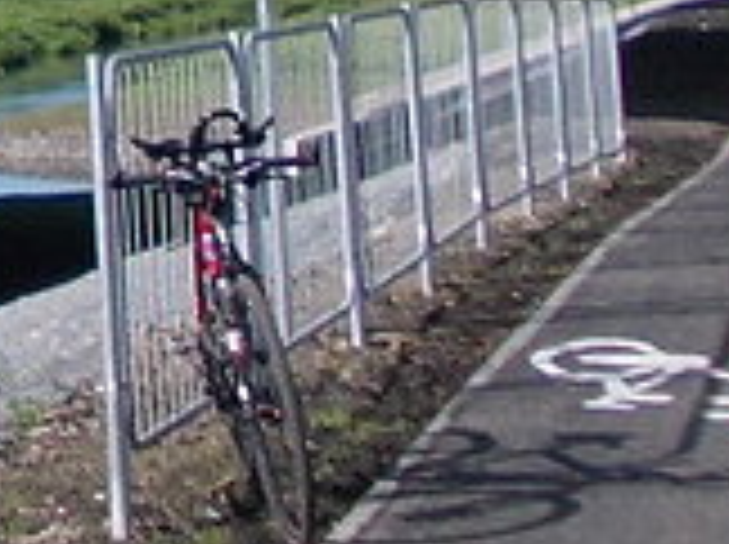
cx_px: -1066
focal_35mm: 156
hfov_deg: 10.7
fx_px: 3280
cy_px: -699
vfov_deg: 8.7
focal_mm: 4
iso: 80
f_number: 5.4
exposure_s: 1/320
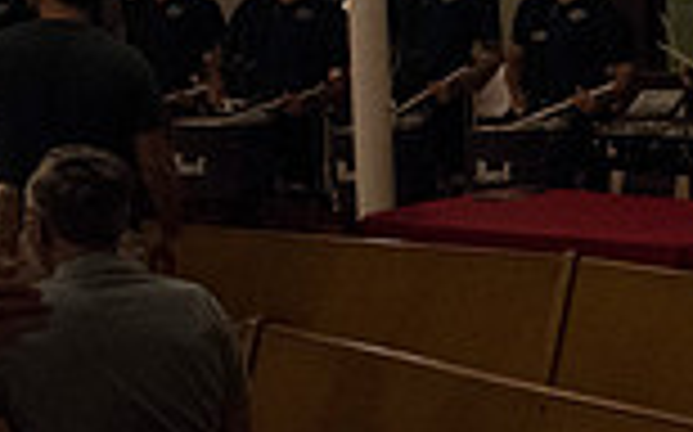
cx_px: 1274
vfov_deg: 14.2
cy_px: 196
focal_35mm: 92
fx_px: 1736
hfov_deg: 17.8
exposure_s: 1/400
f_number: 2.8
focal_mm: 24
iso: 8000
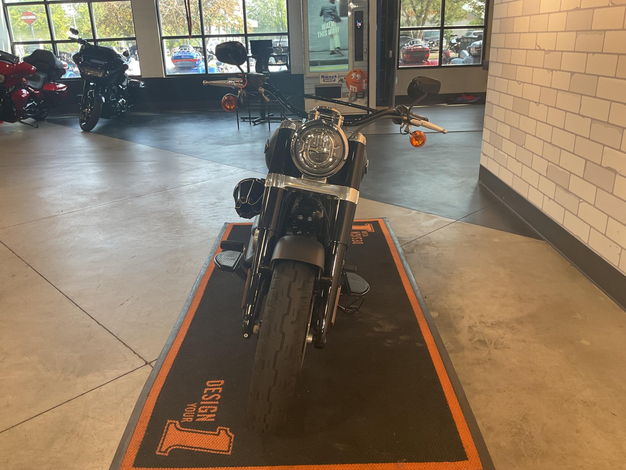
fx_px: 524
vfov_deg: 48.2
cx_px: 313
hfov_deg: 61.7
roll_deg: +3.2
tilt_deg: -20.3
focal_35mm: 29
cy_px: 235
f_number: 1.8
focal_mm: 3
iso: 50
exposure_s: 1/50
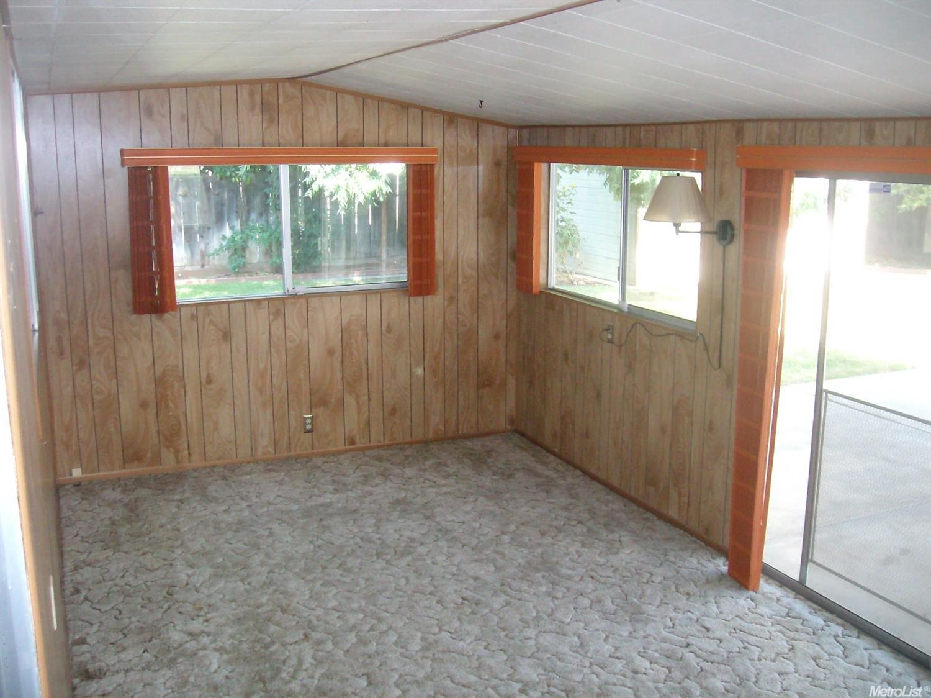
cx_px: 466
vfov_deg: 40.7
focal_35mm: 35
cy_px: 349
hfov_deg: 52.6
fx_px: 941
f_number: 2.8
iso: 253
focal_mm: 5.8
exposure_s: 1/44.4
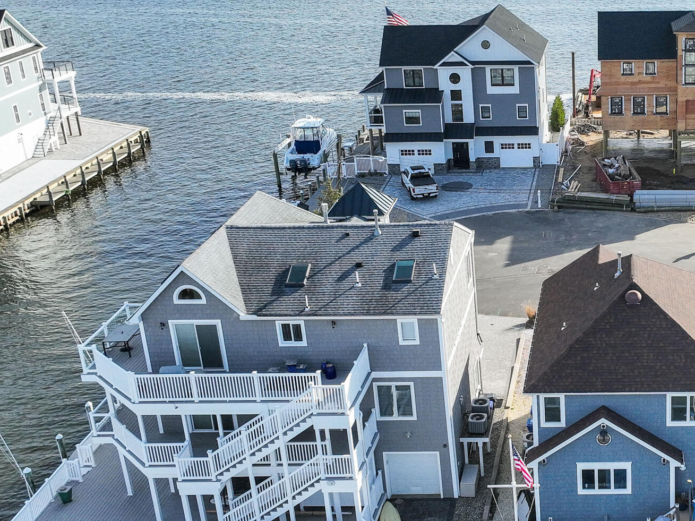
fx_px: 1104
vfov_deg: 26.5
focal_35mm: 55
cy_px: 318
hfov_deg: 33.2
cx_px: 624
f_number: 2.8
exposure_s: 1/3200
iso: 340
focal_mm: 12.29
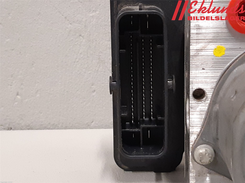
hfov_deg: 67.3
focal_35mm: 26
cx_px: 122
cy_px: 92
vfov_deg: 53.1
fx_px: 184
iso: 250
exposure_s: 1/50
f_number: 1.7
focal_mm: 3.93
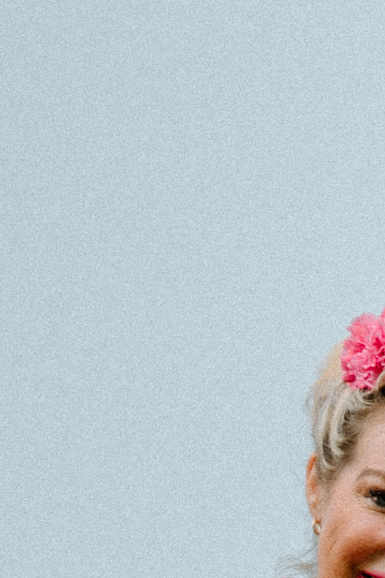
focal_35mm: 311
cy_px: 1024
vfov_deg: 6.5
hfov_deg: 4.4
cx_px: 705
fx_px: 4994
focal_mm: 50
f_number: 1.2
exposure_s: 1/8000
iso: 100
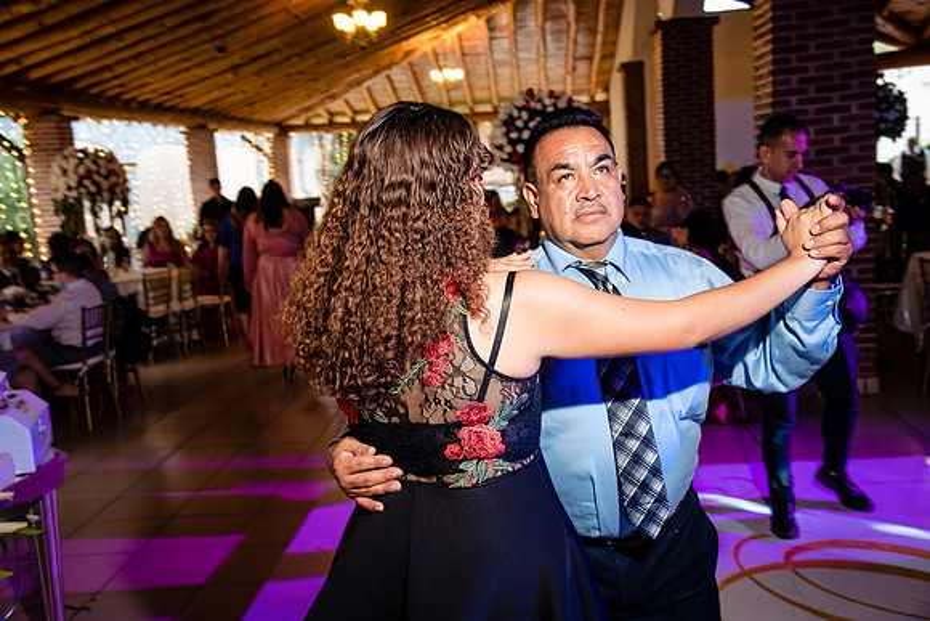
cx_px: 465
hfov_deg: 50.7
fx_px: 982
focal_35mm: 38
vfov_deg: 35.1
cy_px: 310
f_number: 7.1
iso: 2000
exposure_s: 1/60
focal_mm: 38
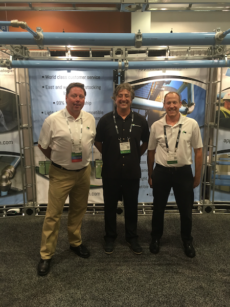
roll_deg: +0.3
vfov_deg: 61.7
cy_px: 154
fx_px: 257
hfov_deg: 48.2
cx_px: 115
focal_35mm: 29
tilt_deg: -11.0
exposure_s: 1/30
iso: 80
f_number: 2.2
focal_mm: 4.15
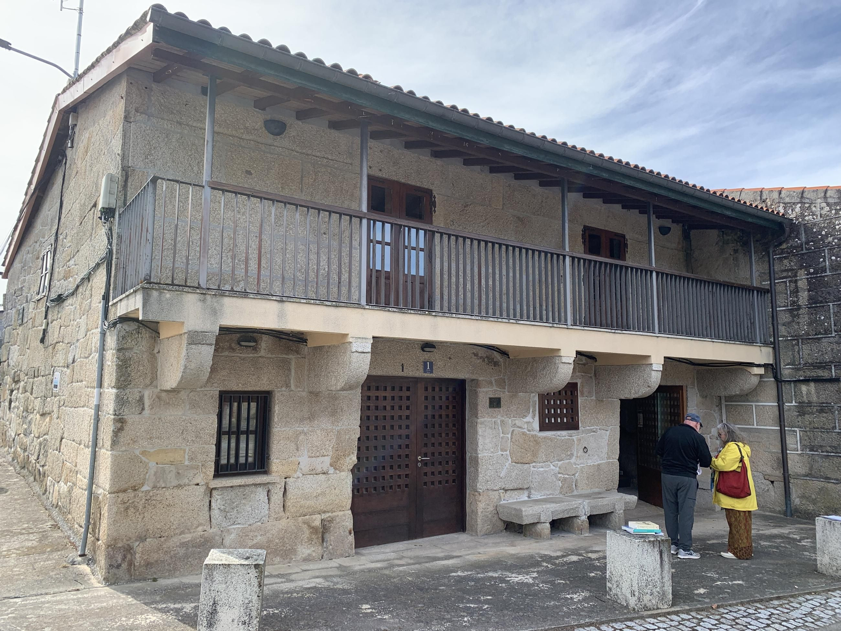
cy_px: 316
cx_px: 420
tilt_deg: +8.4
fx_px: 632
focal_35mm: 26
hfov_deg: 67.3
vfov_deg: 53.1
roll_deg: -1.3
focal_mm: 4.25
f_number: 1.8
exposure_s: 1/796
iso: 25
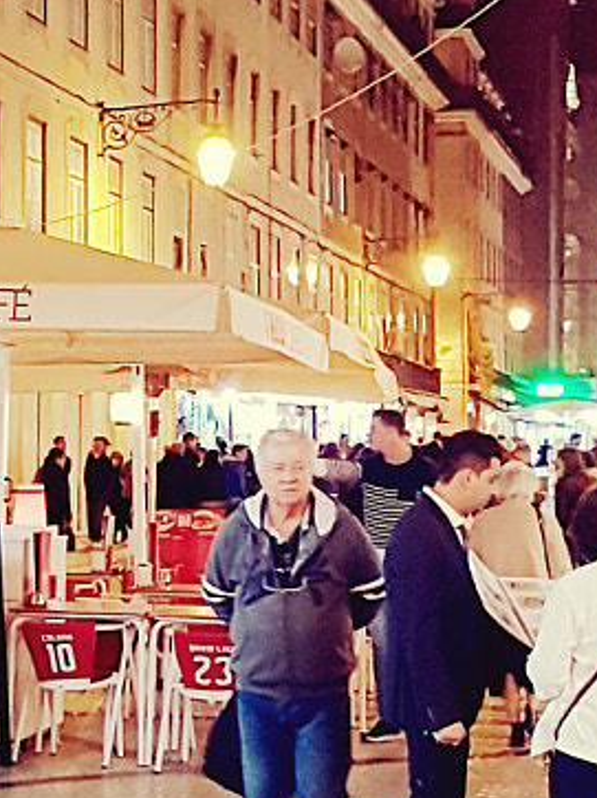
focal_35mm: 115
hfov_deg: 12.8
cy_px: 368
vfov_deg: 17.1
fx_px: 2648
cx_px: 154
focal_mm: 4.2
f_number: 1.7
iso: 400
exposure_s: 1/50
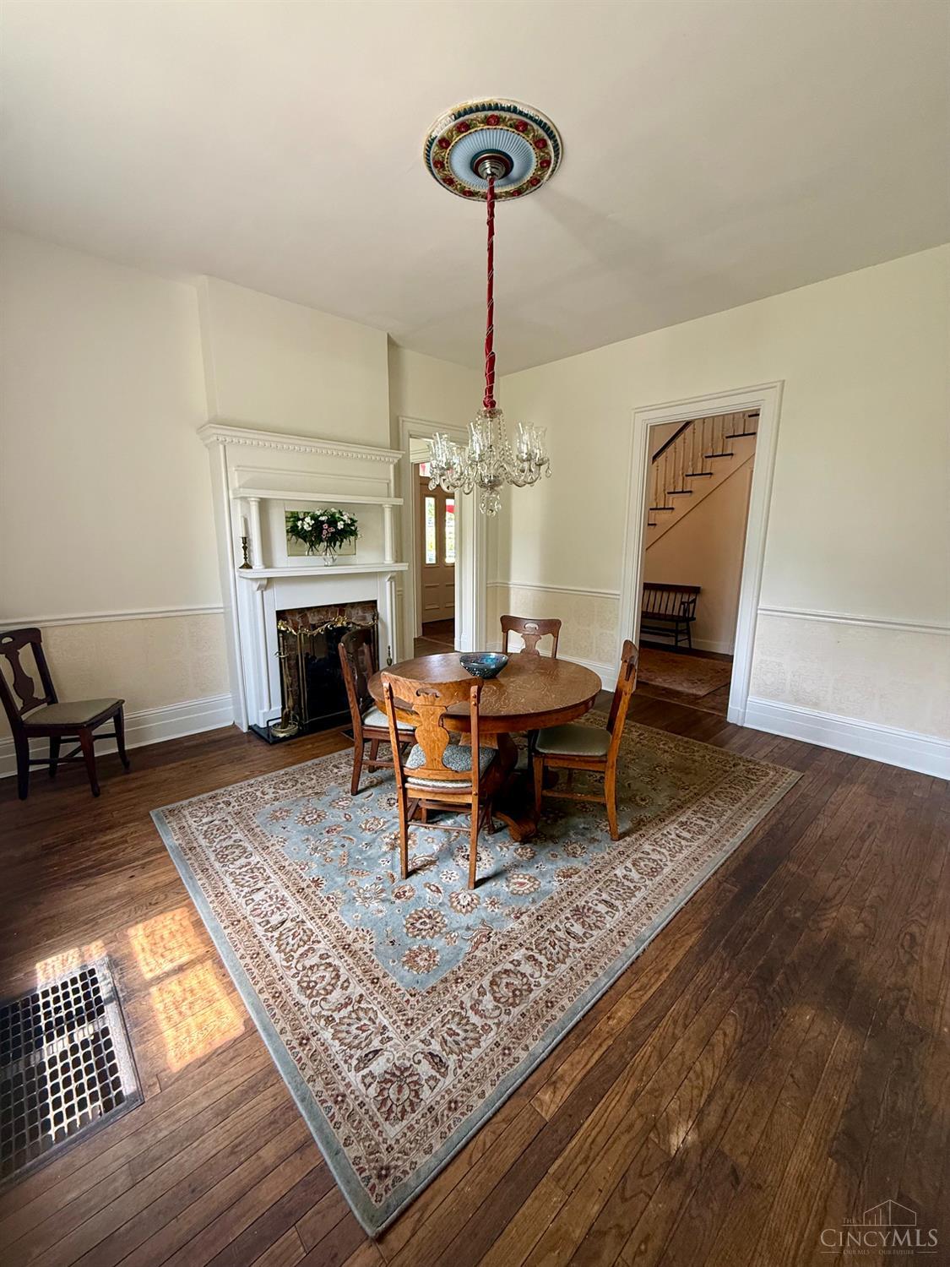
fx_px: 512
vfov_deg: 102.1
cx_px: 475
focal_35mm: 14
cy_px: 634
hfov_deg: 85.7
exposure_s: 1/99
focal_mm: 2.22
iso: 200
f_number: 2.2
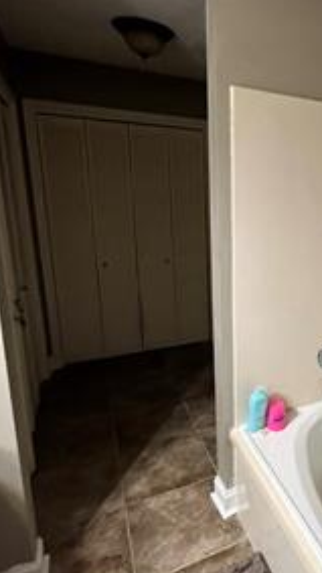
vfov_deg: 76.3
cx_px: 324
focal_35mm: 24
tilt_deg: -12.2
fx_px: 365
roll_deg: -2.1
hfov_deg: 41.3
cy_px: 269
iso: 400
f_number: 1.8
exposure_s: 1/60
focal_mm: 1.57
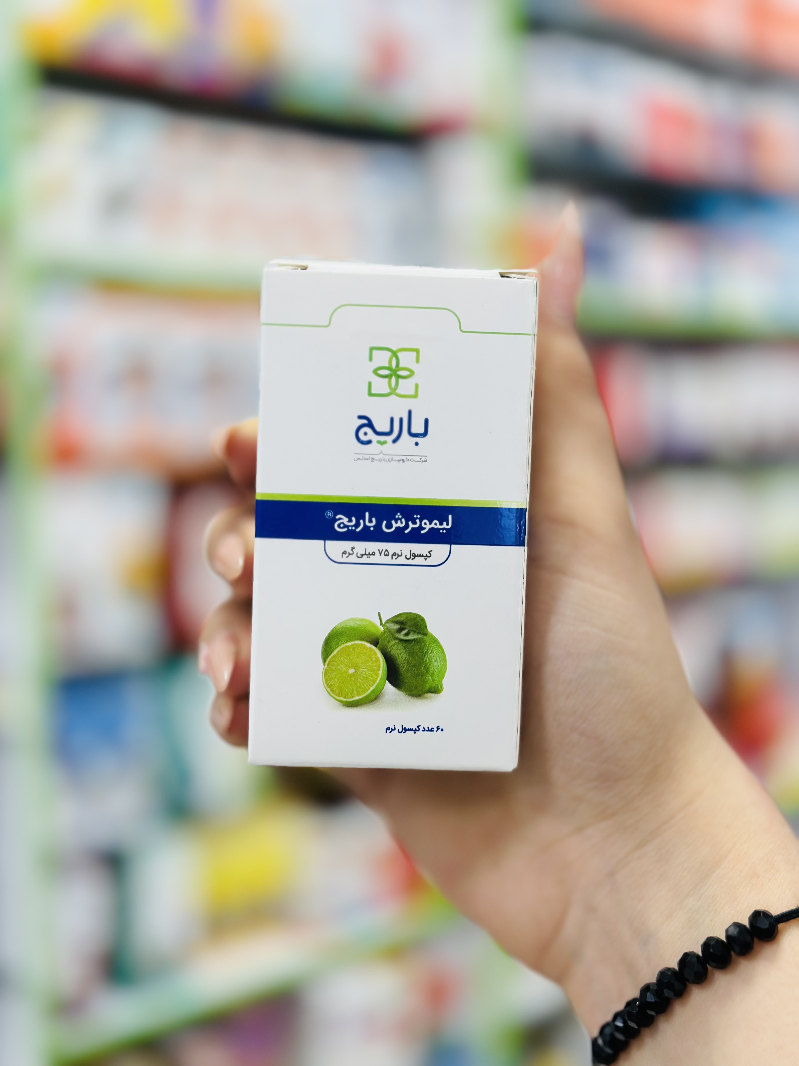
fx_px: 1477
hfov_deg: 30.3
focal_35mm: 48
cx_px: 400
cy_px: 533
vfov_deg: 39.7
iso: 100
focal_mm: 6.86
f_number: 1.78
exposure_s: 1/100
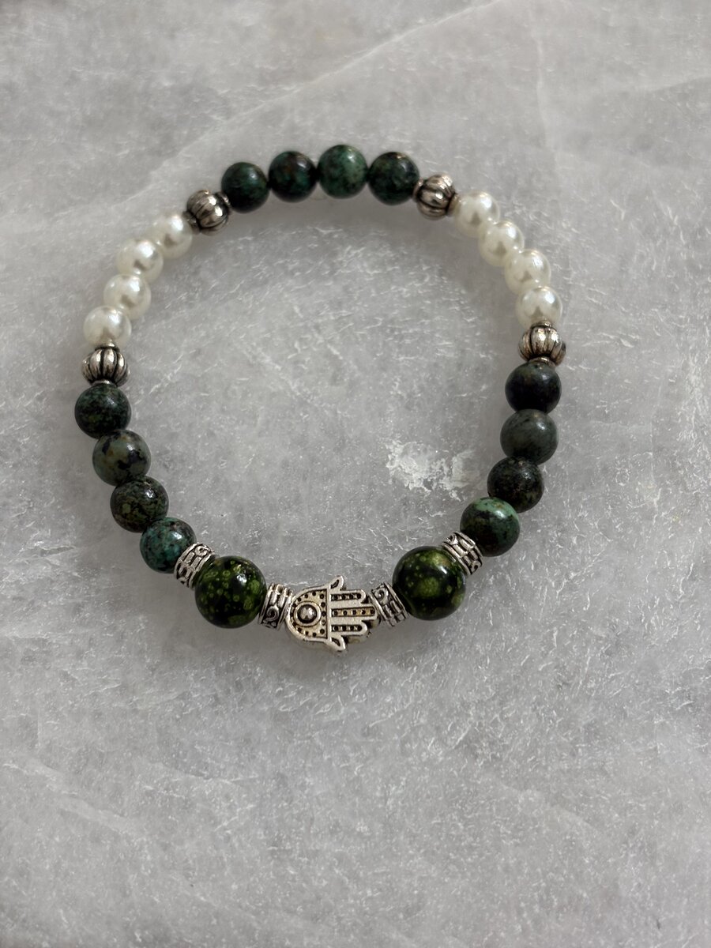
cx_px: 356
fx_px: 1424
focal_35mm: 52
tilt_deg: -62.3
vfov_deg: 36.8
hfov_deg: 28.0
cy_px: 474
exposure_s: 1/60
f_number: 1.6
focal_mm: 5.96
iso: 64
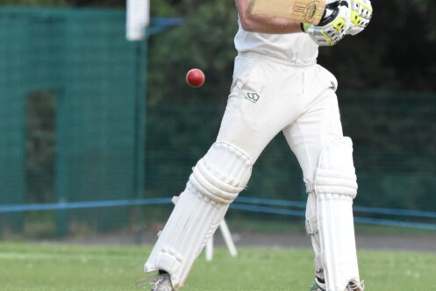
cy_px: 104
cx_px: 414
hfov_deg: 1.9
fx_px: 13099
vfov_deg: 1.3
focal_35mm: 1081
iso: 3200
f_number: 9
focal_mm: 350
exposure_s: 1/4000
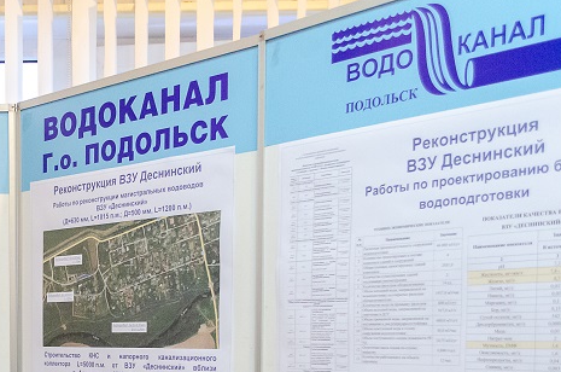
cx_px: -35
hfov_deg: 26.5
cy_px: 384
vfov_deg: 18.5
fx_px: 1104
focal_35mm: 71
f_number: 3.8
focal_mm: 22
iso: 4000
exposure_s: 1/125
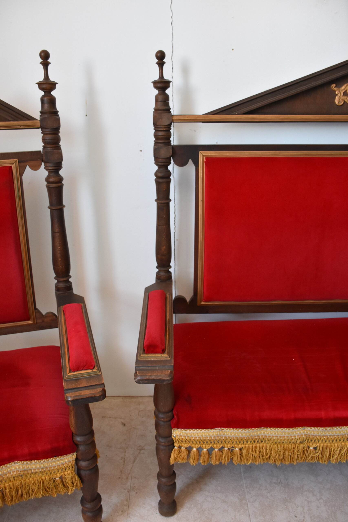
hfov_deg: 43.6
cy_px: 261
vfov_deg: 61.9
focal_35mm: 30
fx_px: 435
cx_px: 174
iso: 800
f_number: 4
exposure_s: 1/60
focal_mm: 20
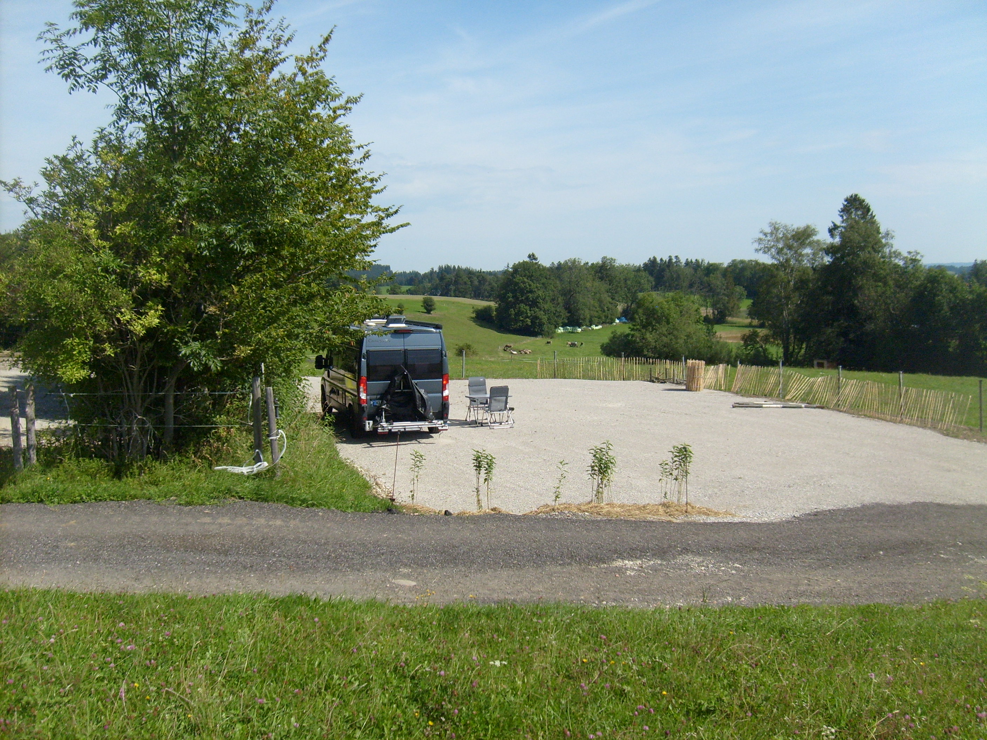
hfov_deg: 52.6
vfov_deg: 40.7
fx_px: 998
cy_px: 370
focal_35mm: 35
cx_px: 494
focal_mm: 5.8
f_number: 7.1
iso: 80
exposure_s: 1/350
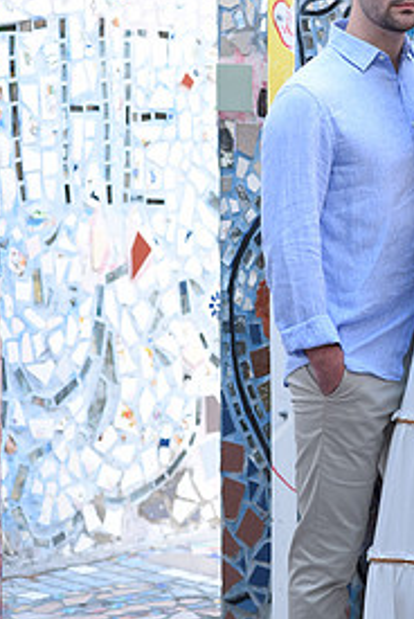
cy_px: 338
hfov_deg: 7.7
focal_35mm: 179
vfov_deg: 11.5
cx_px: 296
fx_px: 3080
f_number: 4
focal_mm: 85
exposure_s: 1/100
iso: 320
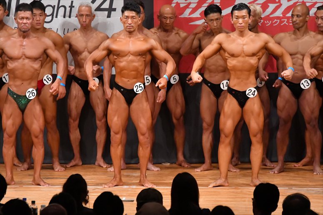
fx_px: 2556
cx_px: 162
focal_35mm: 285
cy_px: 108
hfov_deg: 7.2
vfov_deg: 4.8
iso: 9000
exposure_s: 1/400
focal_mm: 190
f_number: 5.6
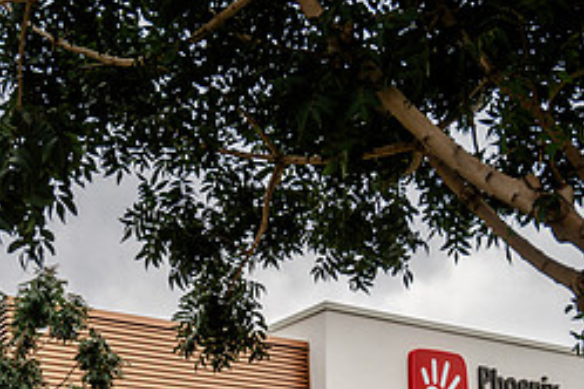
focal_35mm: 56
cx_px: 237
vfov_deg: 23.1
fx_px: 908
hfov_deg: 35.5
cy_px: 395
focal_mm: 24
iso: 125
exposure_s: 1/640
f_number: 4
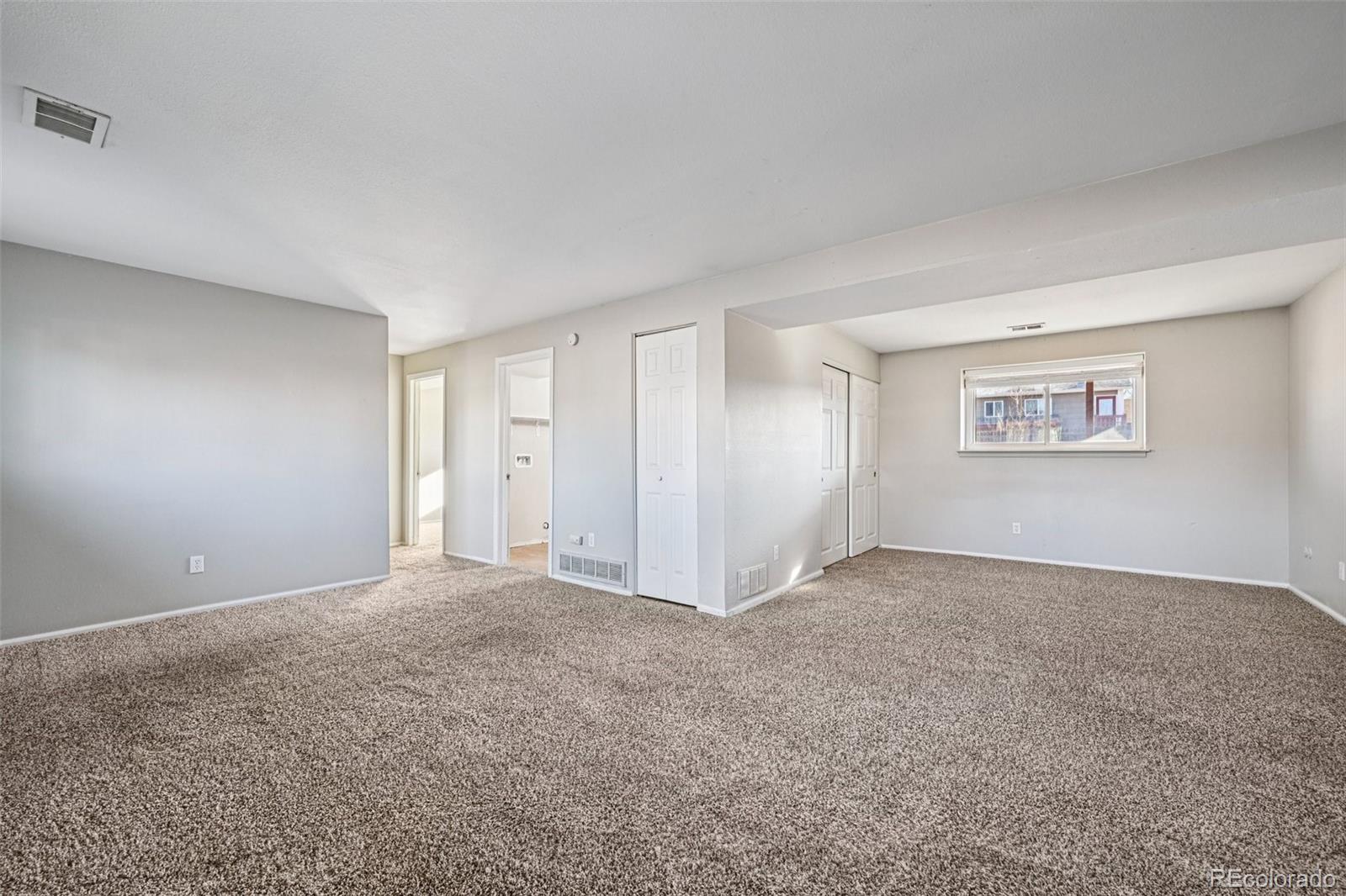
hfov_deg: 104.3
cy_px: 448
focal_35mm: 14
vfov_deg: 81.2
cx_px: 673
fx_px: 523
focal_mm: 14
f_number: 11
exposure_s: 1/3.33
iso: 400
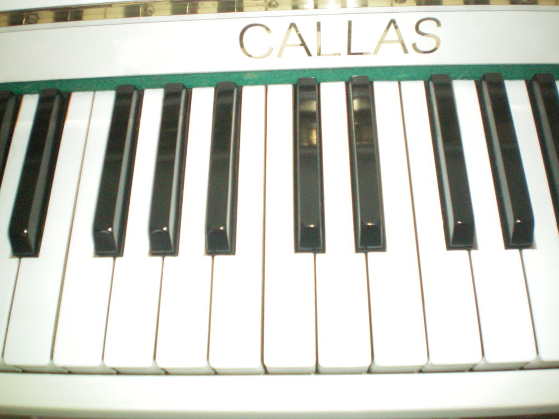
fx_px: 614
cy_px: 210
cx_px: 280
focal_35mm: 38
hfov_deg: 49.0
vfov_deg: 37.7
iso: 400
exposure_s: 1/60
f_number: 3.1
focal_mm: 6.3
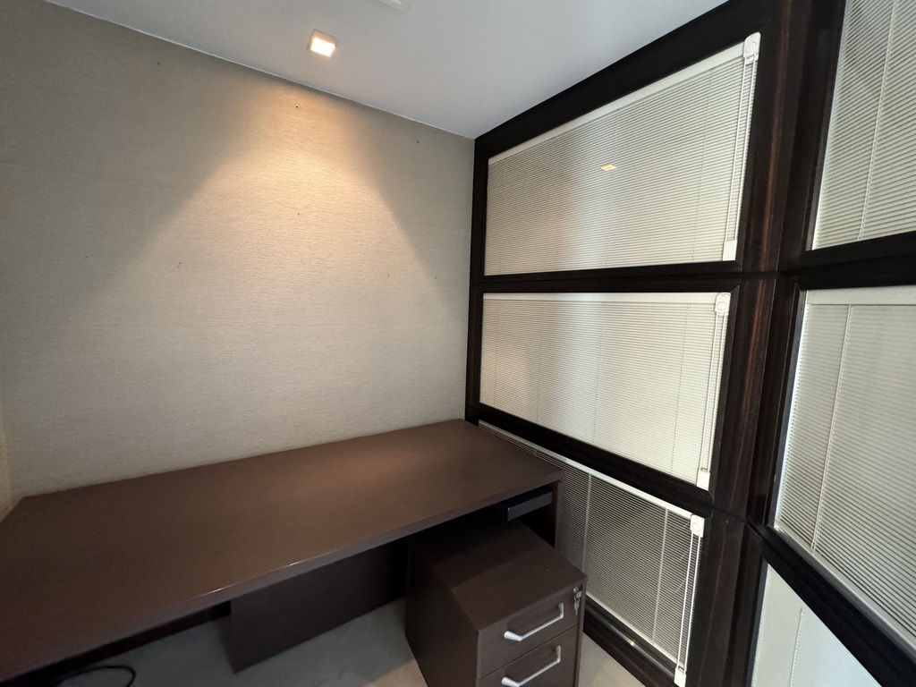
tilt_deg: -6.9
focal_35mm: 14
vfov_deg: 85.7
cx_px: 458
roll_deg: -3.0
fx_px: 370
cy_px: 344
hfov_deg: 102.1
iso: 640
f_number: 2.2
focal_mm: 2.22
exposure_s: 1/60
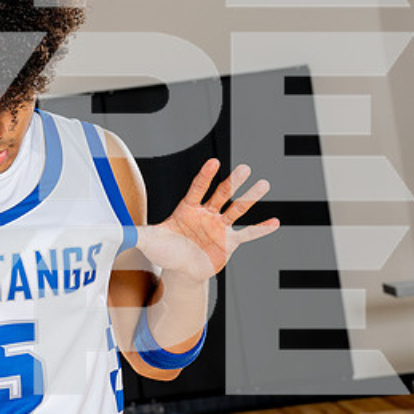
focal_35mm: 118
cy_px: 117
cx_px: 8
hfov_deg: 14.6
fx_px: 1597
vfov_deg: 14.7
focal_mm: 62
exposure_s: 1/250
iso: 250
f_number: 8
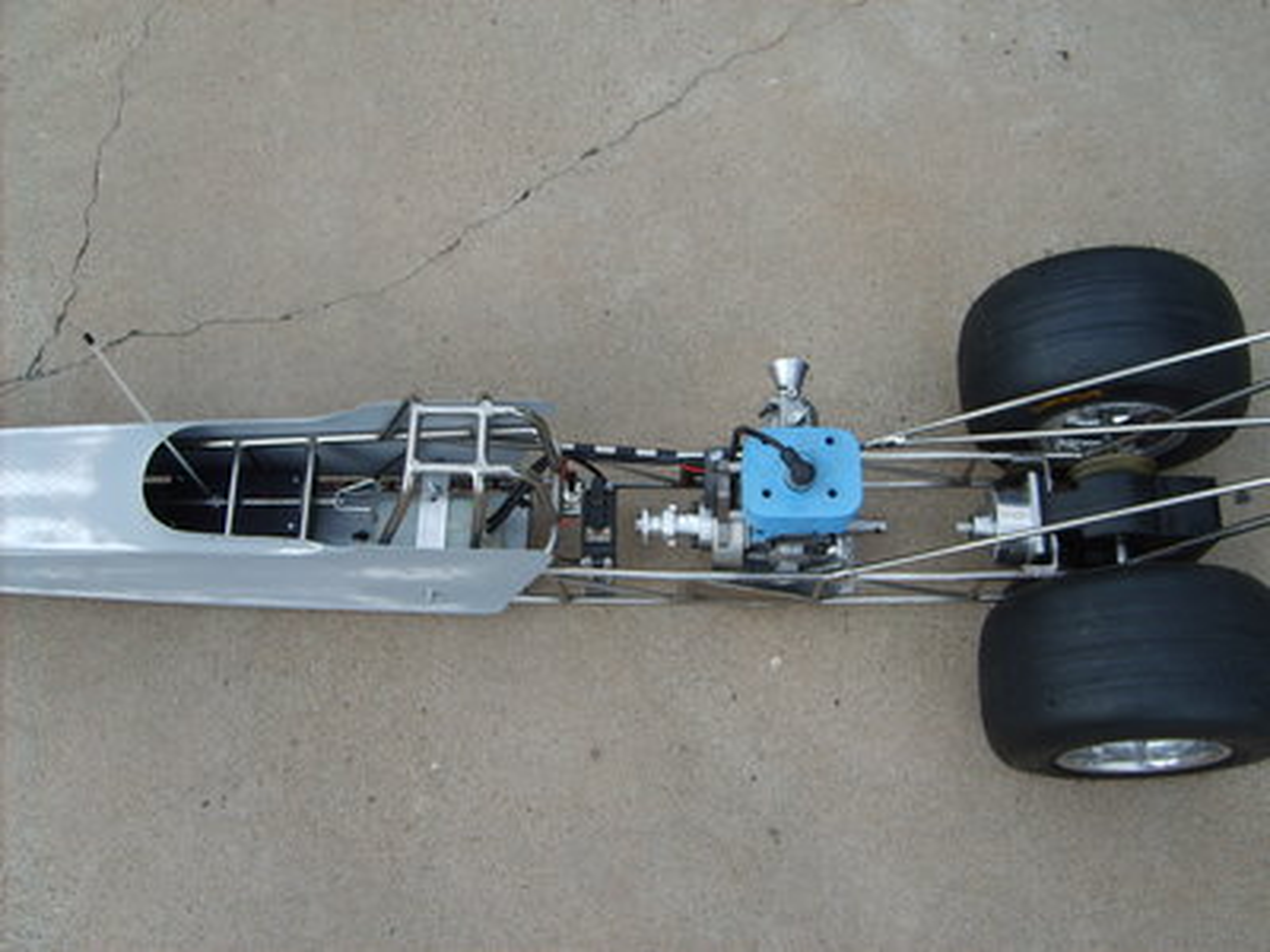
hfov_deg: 52.6
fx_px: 1284
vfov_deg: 40.7
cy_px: 476
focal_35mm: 35
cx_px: 635
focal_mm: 5.8
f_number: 2.8
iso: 50
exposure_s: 1/500
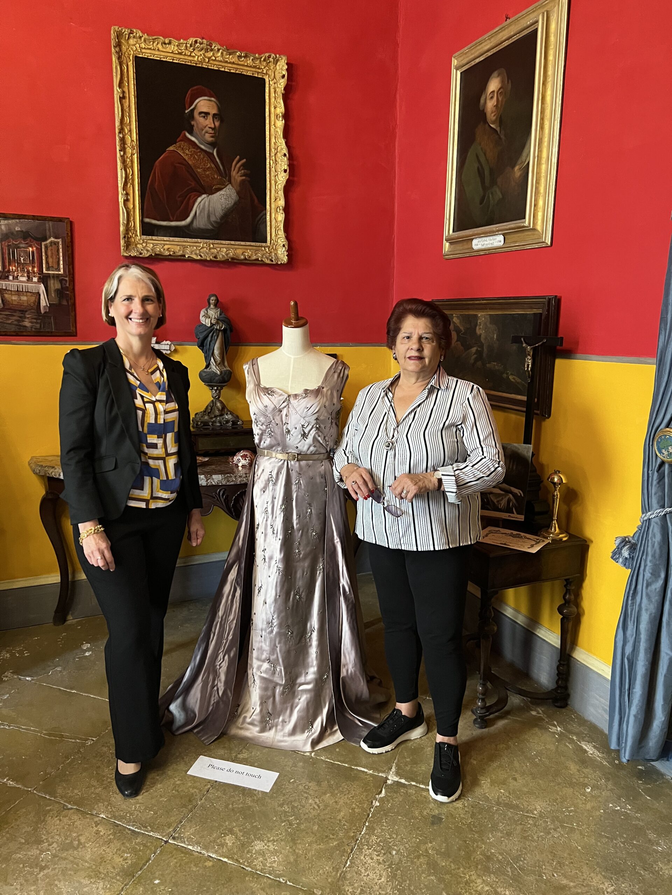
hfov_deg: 53.1
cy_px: 448
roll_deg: -0.4
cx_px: 336
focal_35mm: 26
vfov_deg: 67.3
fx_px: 673
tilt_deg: -10.4
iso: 400
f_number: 1.5
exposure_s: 1/33
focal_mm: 5.7
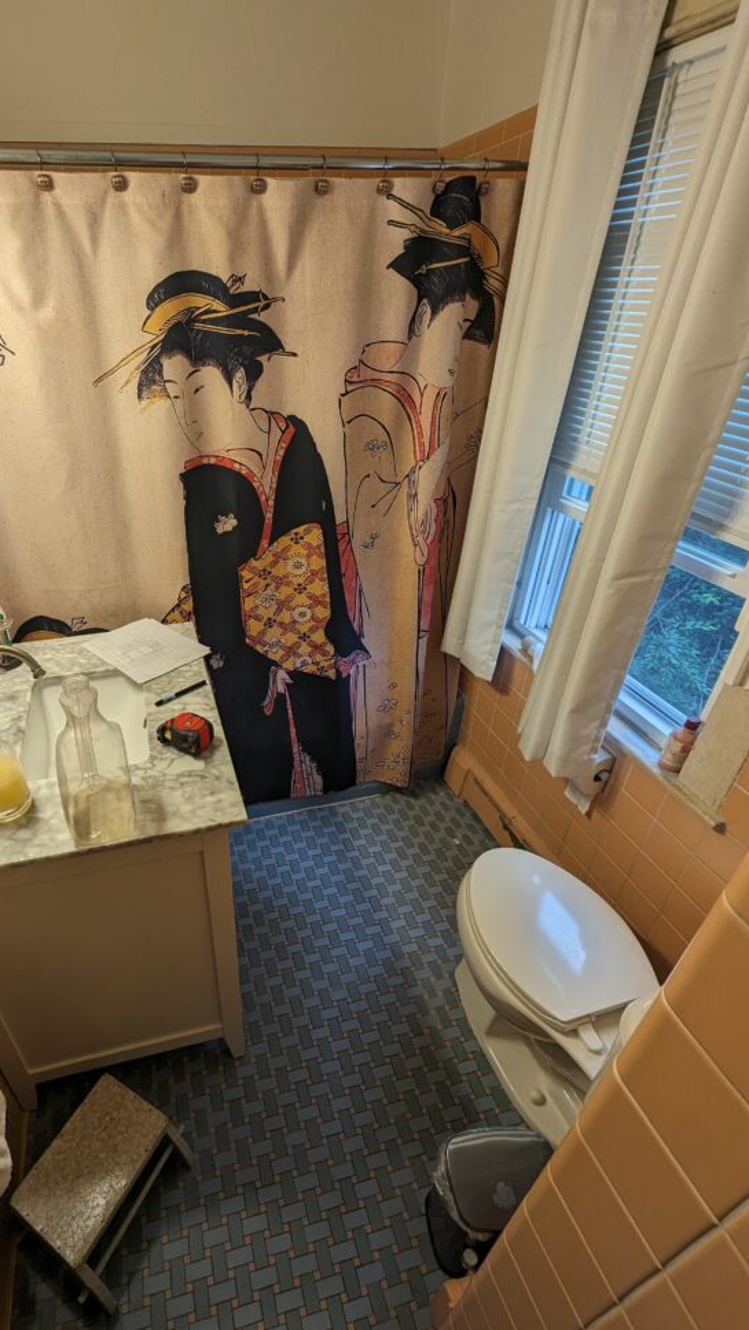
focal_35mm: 15
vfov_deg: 103.0
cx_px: 280
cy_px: 679
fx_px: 529
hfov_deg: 69.4
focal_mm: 1.95
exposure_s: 1/120
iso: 49
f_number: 2.2
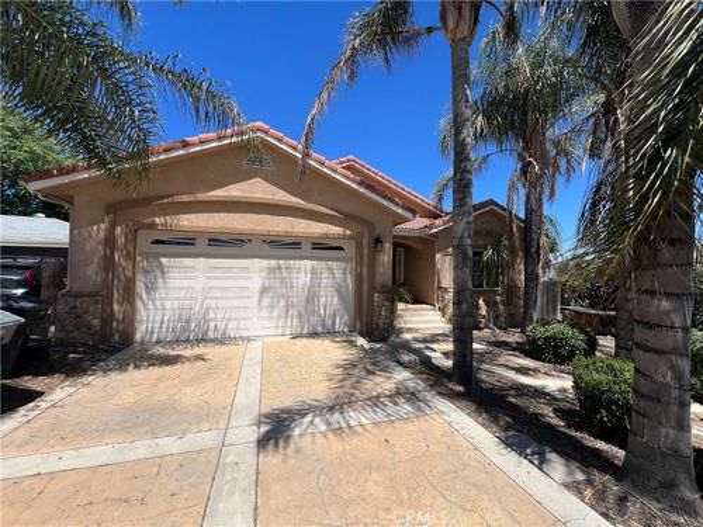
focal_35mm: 13
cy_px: 264
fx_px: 264
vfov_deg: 89.9
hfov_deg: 106.2
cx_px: 352
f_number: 1.8
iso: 32
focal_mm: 1.57
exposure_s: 1/1410
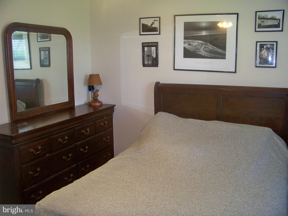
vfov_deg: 42.9
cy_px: 108
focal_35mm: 33
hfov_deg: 55.4
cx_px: 144
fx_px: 275
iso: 200
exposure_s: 1/30
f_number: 2.8
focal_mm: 5.85
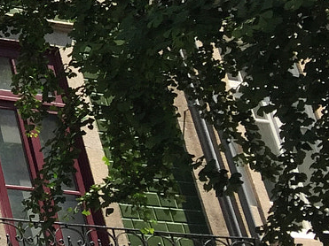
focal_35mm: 125
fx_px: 1188
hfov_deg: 13.3
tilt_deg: +30.8
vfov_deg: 11.5
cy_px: -90
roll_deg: +2.8
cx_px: -356
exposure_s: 1/824
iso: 32
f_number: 2.2
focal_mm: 4.15
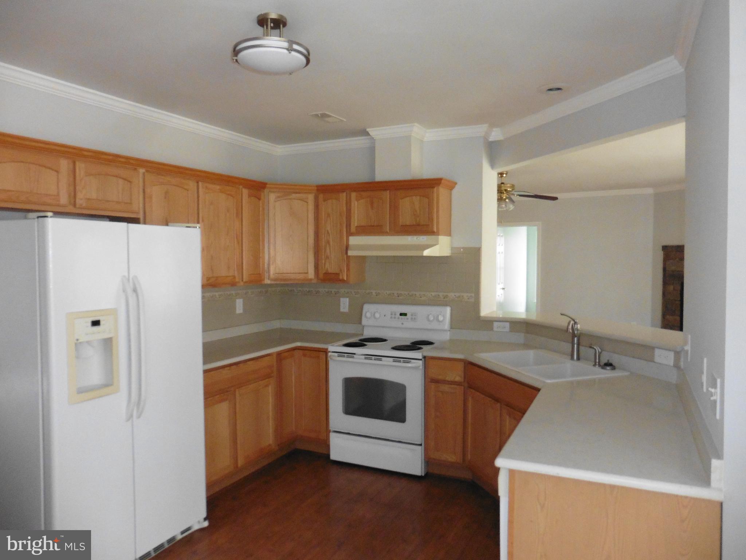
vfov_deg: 56.8
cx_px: 373
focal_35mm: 24
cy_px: 280
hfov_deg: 71.6
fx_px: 517
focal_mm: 4.3
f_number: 3.3
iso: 800
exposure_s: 1/60
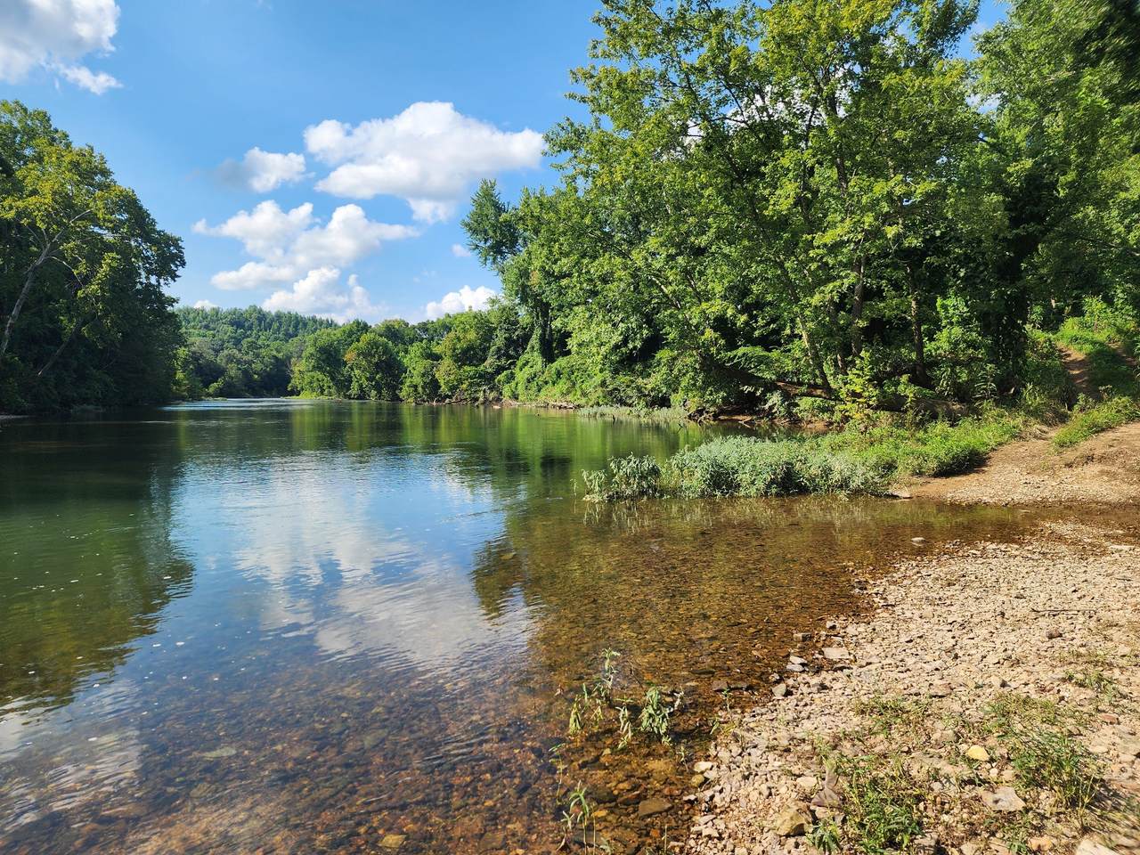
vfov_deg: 58.9
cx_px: 570
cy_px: 428
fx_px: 757
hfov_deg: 73.9
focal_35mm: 23
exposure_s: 1/784
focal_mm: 6.4
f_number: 1.8
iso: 12
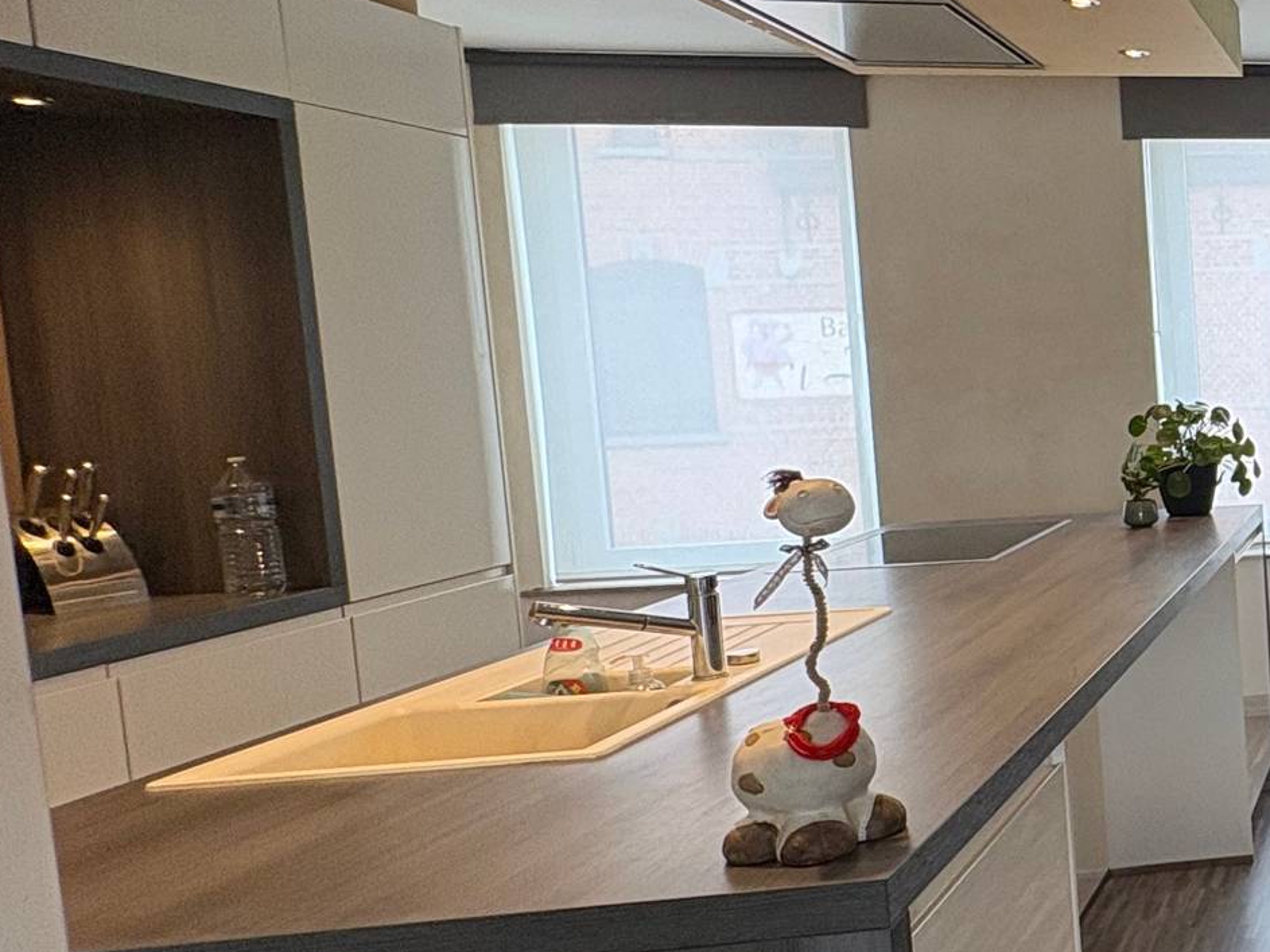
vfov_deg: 37.7
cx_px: 1693
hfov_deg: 33.7
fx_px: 1394
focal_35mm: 38
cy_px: 454
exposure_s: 1/100
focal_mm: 2.22
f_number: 2.2
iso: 64
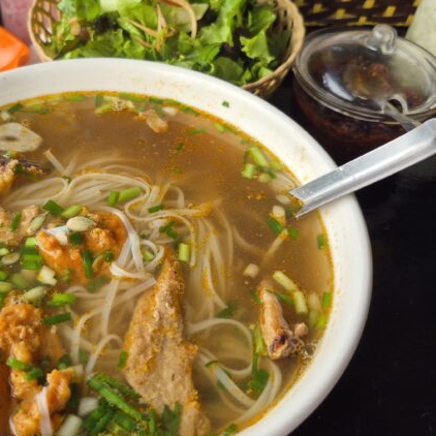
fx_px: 527
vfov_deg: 44.6
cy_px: 163
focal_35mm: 37
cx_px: 152
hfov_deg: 44.4
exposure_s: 1/180
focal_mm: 5.4
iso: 40
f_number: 1.8
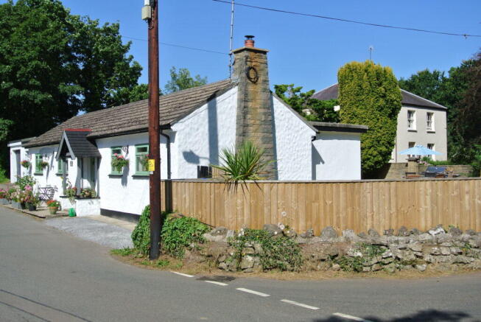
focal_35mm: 39
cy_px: 161
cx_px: 240
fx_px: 522
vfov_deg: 34.3
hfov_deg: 49.5
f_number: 5
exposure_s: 1/800
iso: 100
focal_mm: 14.5
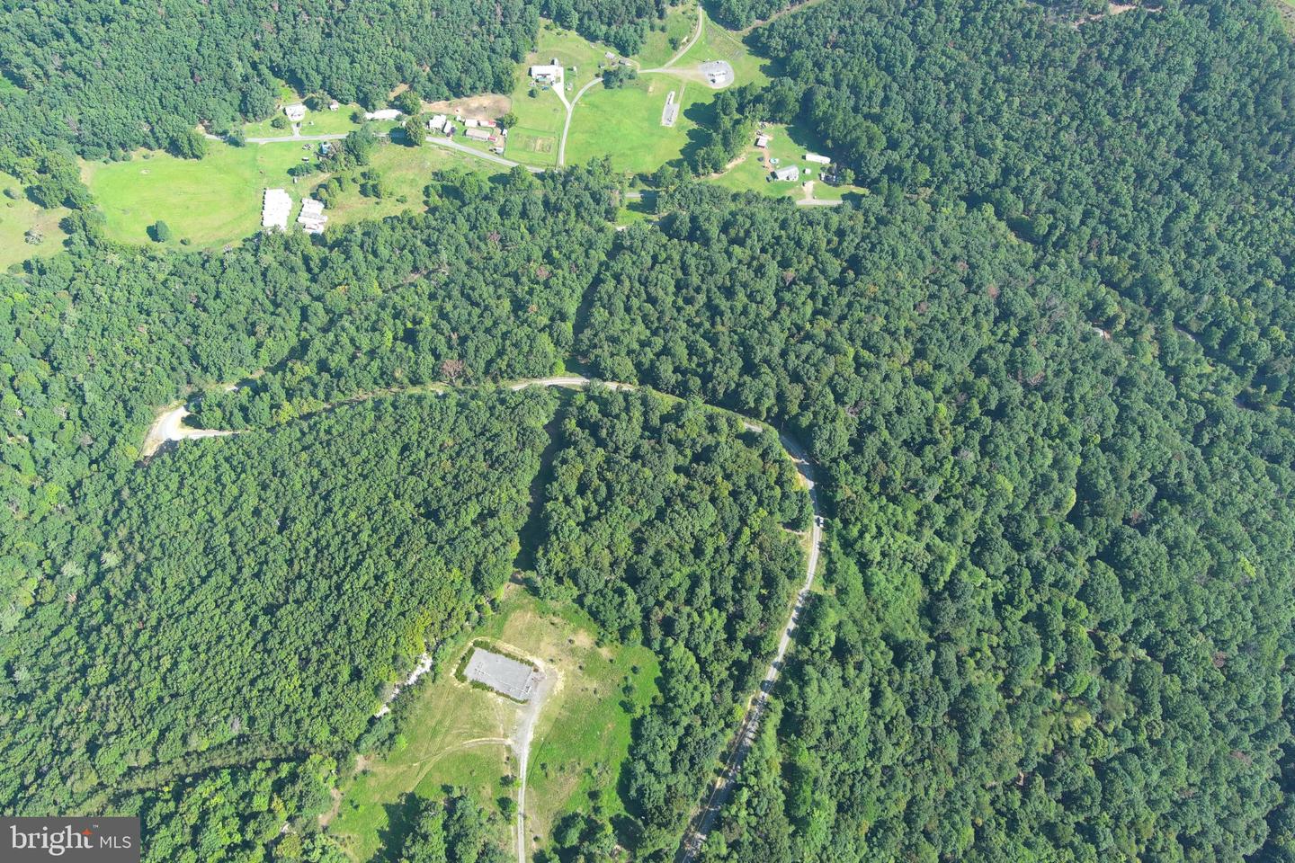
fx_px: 1043
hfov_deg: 63.7
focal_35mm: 29
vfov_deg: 45.0
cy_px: 432
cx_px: 648
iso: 100
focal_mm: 10.57
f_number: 2.8
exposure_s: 1/325
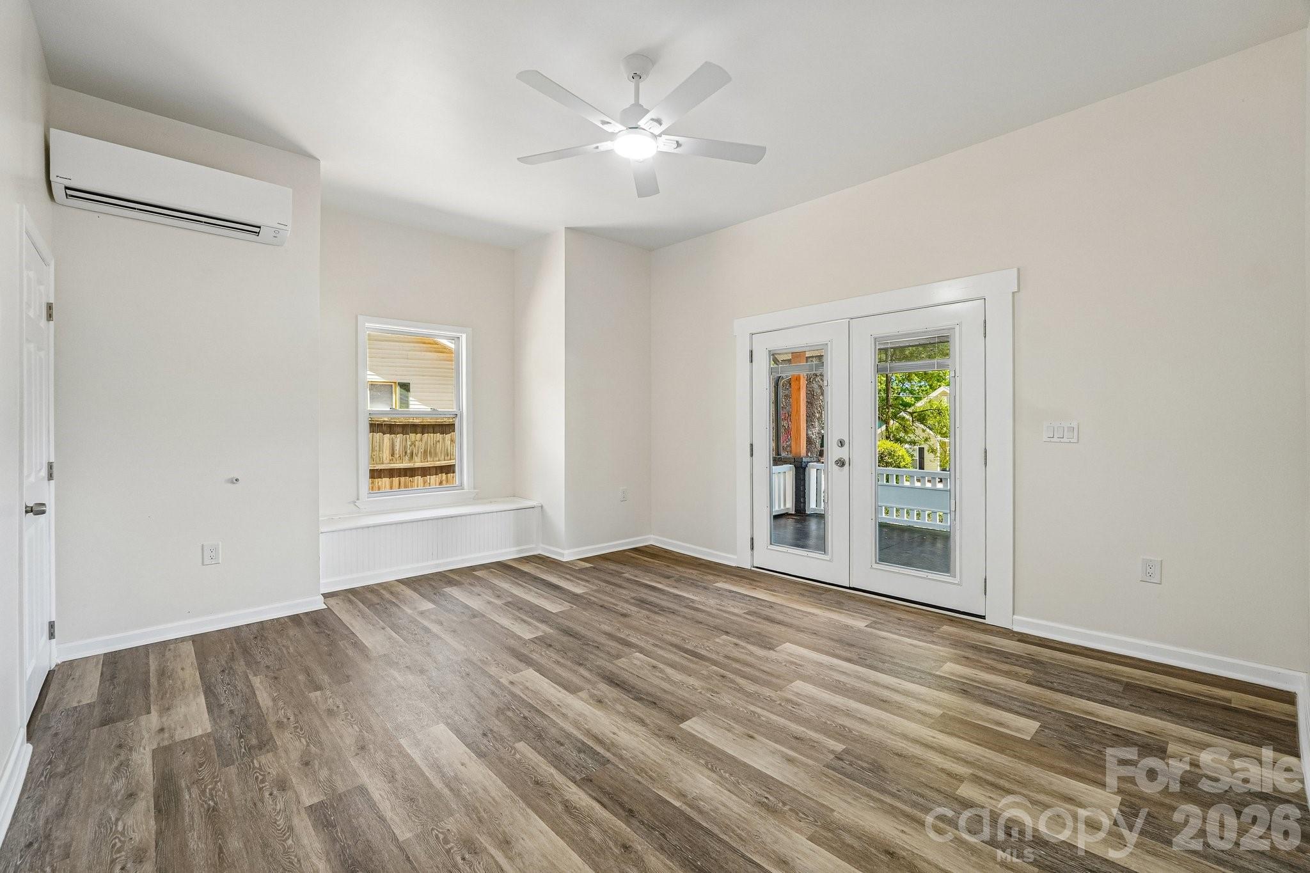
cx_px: 655
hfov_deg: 100.4
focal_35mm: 15
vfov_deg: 77.3
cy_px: 436
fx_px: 546
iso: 400
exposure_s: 1/15
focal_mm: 10
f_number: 8
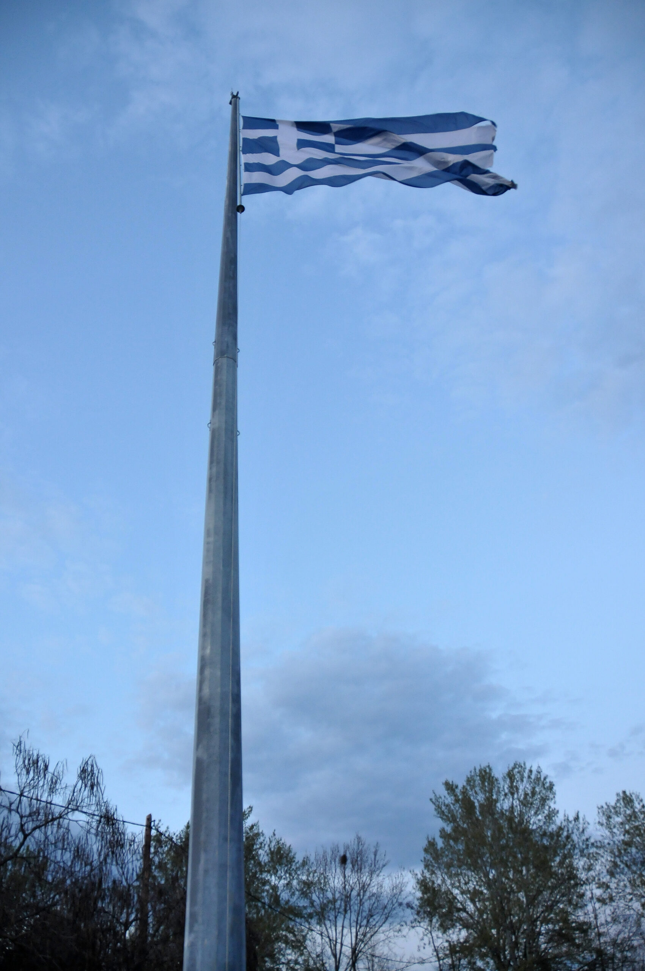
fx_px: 728
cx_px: 322
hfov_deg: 47.8
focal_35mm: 27
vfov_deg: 67.4
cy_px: 486
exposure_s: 1/80
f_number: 3.5
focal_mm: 18
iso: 800
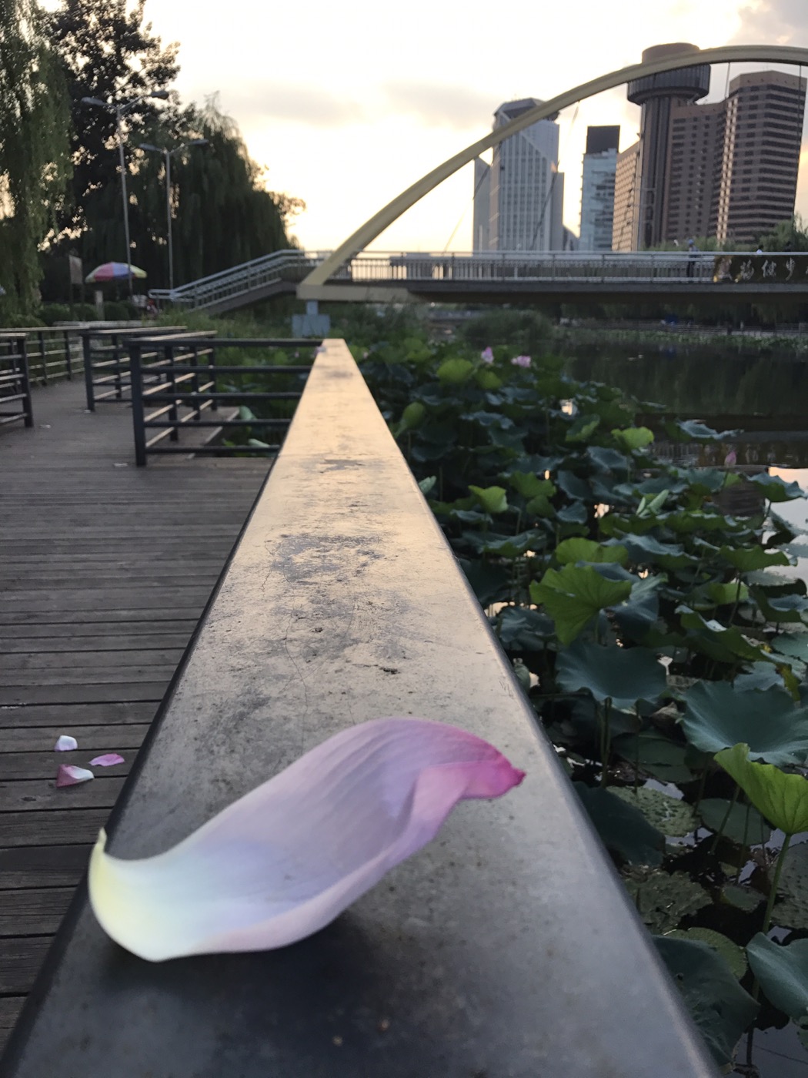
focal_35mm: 28
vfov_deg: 63.4
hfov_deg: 49.7
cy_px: 539
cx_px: 404
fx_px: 871
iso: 20
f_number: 1.8
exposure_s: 1/584
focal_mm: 3.99
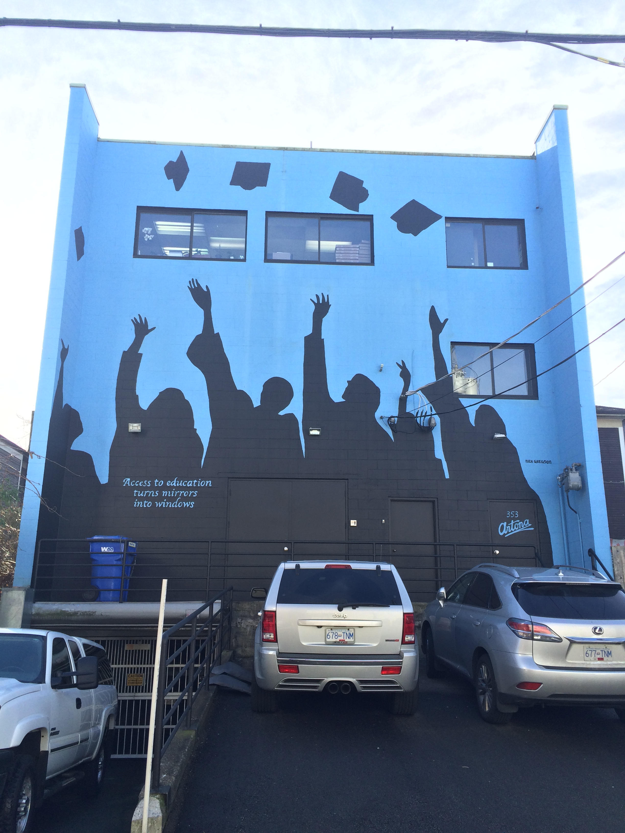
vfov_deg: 61.7
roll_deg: -0.1
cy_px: 416
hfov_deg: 48.2
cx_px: 312
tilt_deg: +16.2
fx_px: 698
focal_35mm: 29
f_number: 2.2
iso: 32
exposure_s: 1/612
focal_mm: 4.15
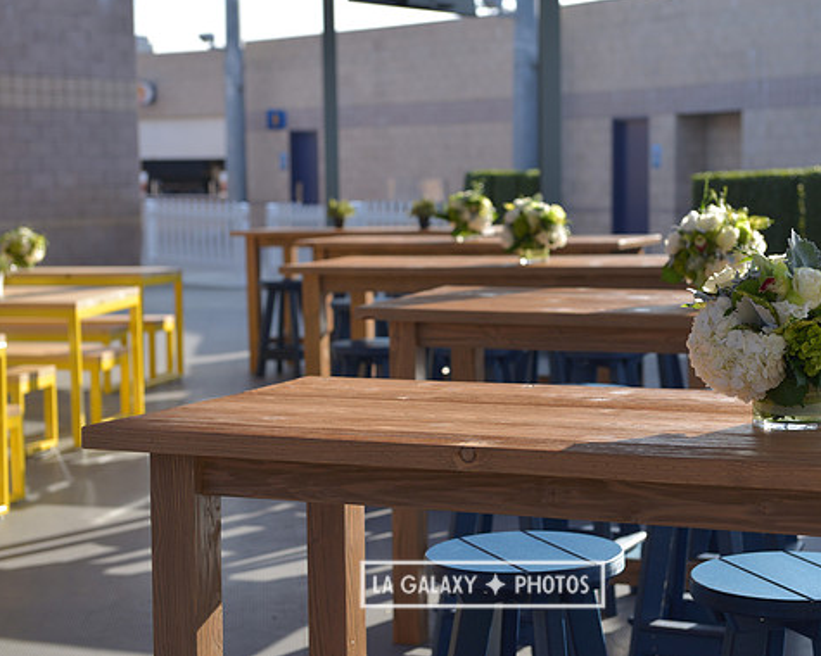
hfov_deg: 26.7
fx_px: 1725
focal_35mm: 71
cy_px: 325
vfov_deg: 21.6
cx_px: 482
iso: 200
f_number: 4.5
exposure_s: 1/640
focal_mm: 62
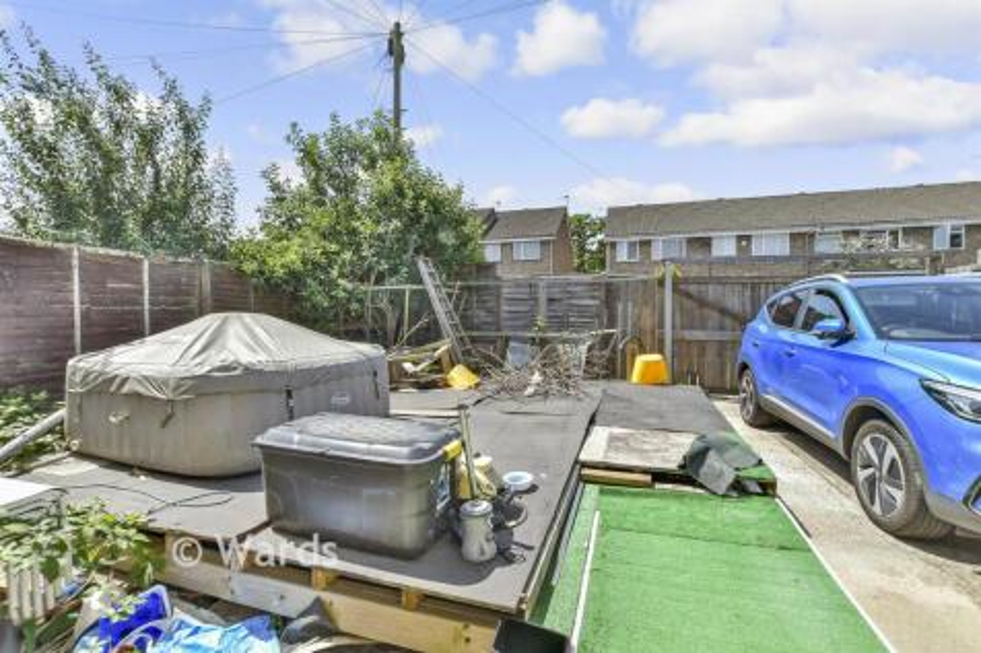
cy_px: 326
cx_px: 490
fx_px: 409
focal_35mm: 15
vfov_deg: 77.3
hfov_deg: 100.4
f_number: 10
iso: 500
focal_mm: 10
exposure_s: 1/400
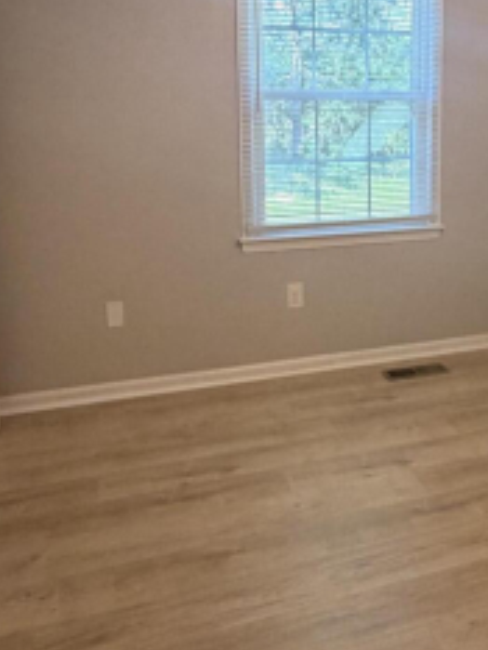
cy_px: 211
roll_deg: -0.6
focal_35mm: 40
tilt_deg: -8.6
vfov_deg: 46.0
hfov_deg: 34.5
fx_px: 751
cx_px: 415
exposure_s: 1/60
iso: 160
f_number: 2.2
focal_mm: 2.22
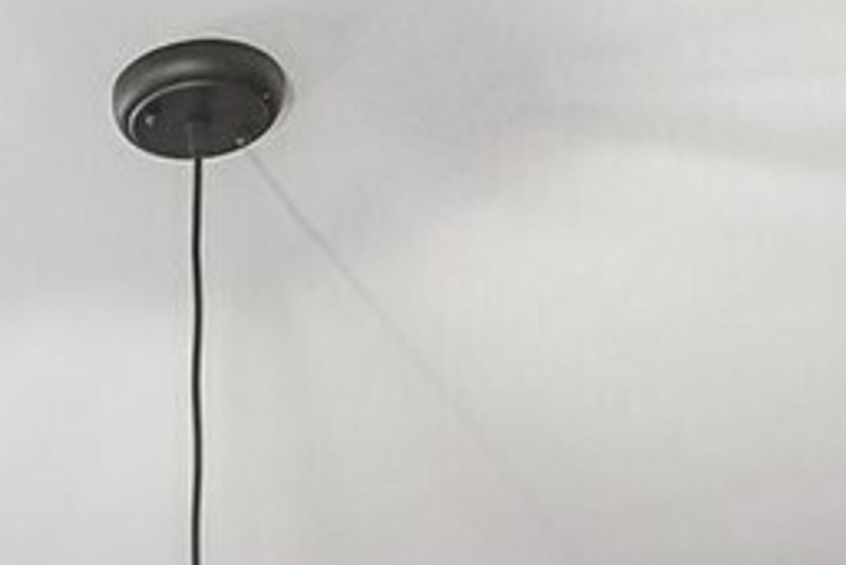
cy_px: 1674
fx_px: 2492
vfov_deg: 9.9
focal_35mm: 106
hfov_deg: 18.2
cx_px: -200
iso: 1600
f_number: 8
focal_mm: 16
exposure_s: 1/25
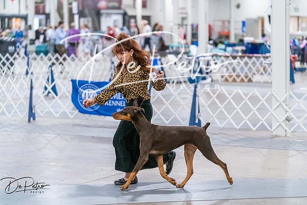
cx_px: 154
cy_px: 102
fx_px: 1075
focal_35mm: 126
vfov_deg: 10.9
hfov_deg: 16.3
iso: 6400
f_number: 3.2
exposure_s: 1/320
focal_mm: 126
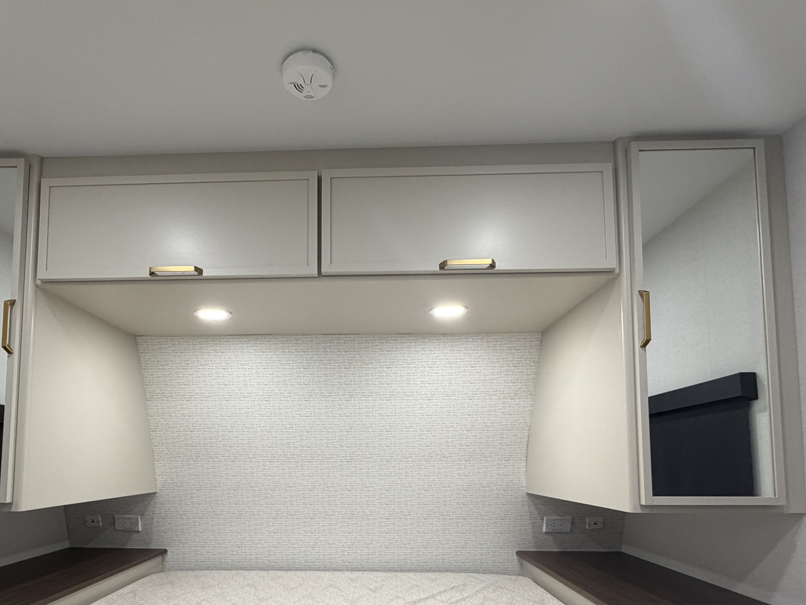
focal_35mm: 23
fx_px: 536
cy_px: 421
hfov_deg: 73.6
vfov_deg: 57.1
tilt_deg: +4.1
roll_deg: +1.5
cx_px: 354
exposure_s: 1/118
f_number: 2.2
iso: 200
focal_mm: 2.22
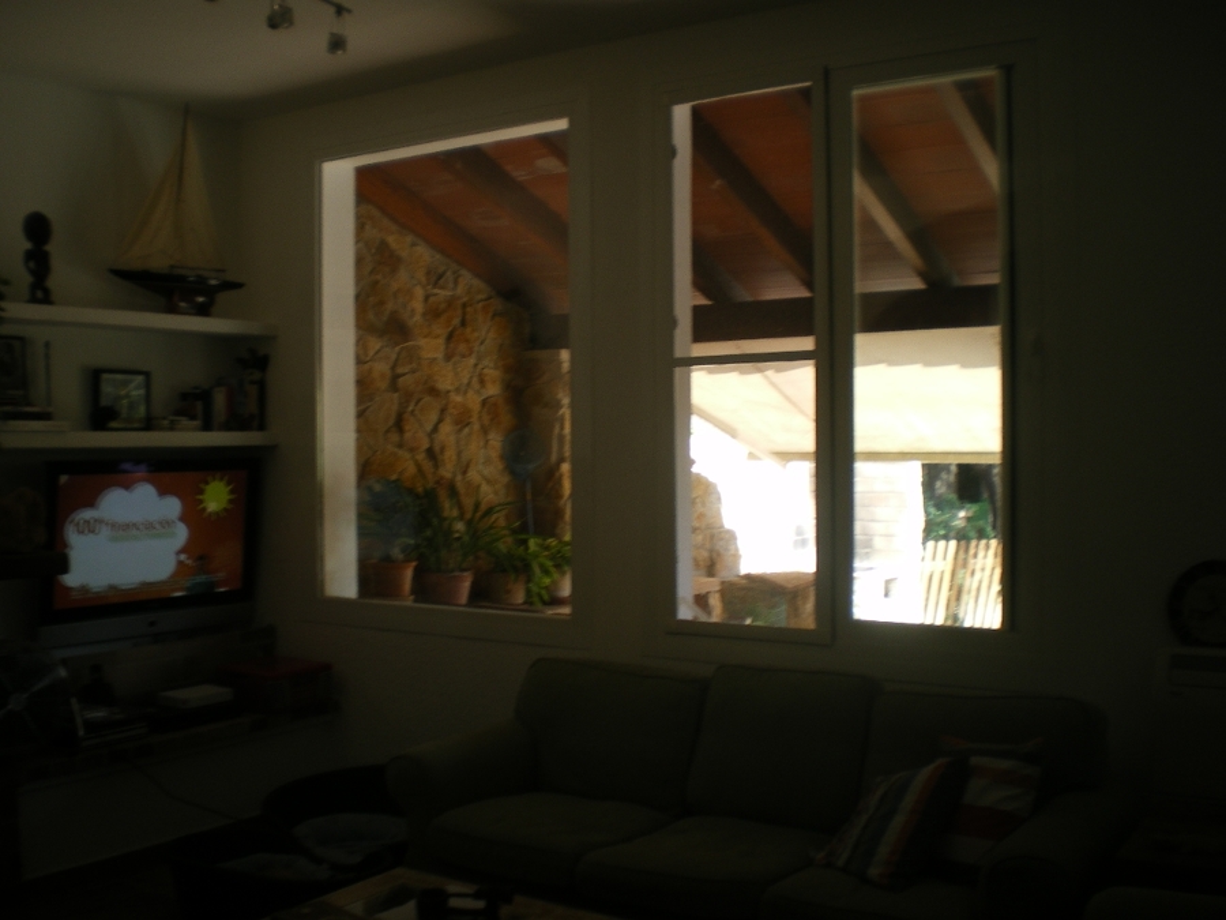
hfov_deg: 51.4
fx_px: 1275
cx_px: 613
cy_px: 460
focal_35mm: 36
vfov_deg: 39.7
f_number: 3.1
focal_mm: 6.3
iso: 50
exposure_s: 1/50
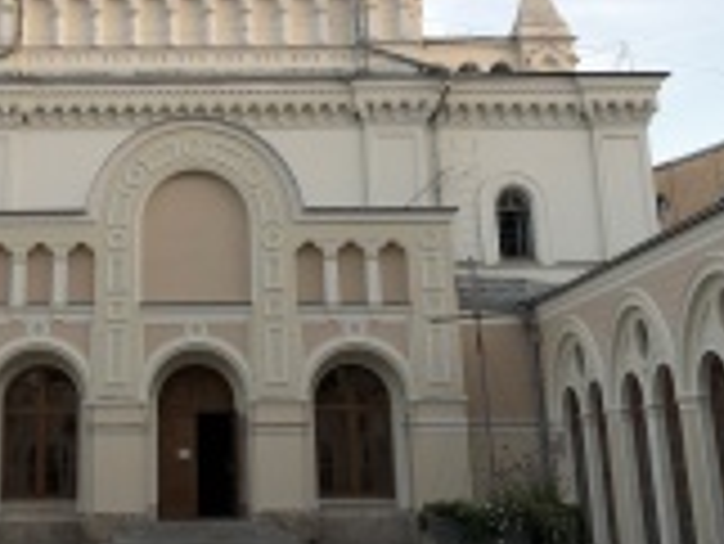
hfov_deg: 31.1
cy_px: 83
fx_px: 1277
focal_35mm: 61
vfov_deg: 23.6
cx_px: 175
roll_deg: +0.0
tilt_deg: +16.3
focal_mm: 3.99
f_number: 1.8
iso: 25
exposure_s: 1/120
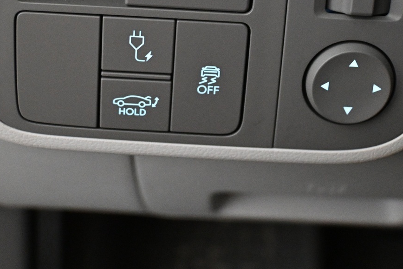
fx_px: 940
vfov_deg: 16.2
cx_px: 215
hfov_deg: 24.2
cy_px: 53
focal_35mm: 84
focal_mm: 30
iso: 4000
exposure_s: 1/50
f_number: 4.8
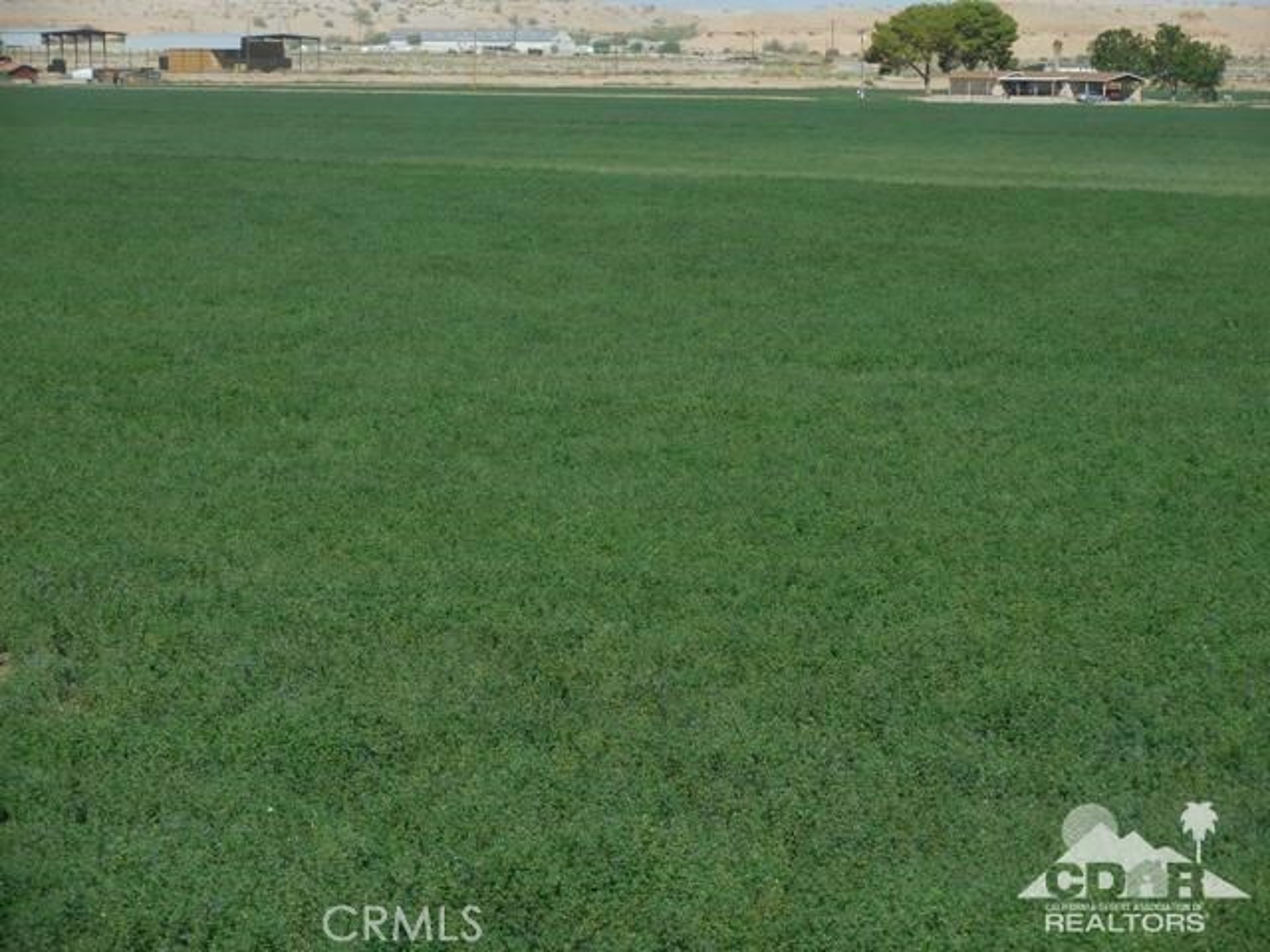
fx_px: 4146
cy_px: 476
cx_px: 635
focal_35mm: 113
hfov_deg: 17.4
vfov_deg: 13.1
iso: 125
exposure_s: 1/800
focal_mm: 20.4
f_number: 5.1
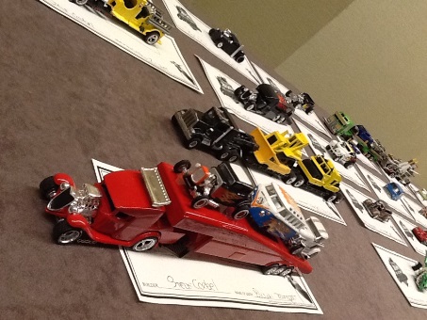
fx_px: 543
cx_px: 214
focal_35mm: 44
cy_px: 160
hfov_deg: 42.9
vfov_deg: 32.9
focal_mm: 2.03
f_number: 2.4
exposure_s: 1/30
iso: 200
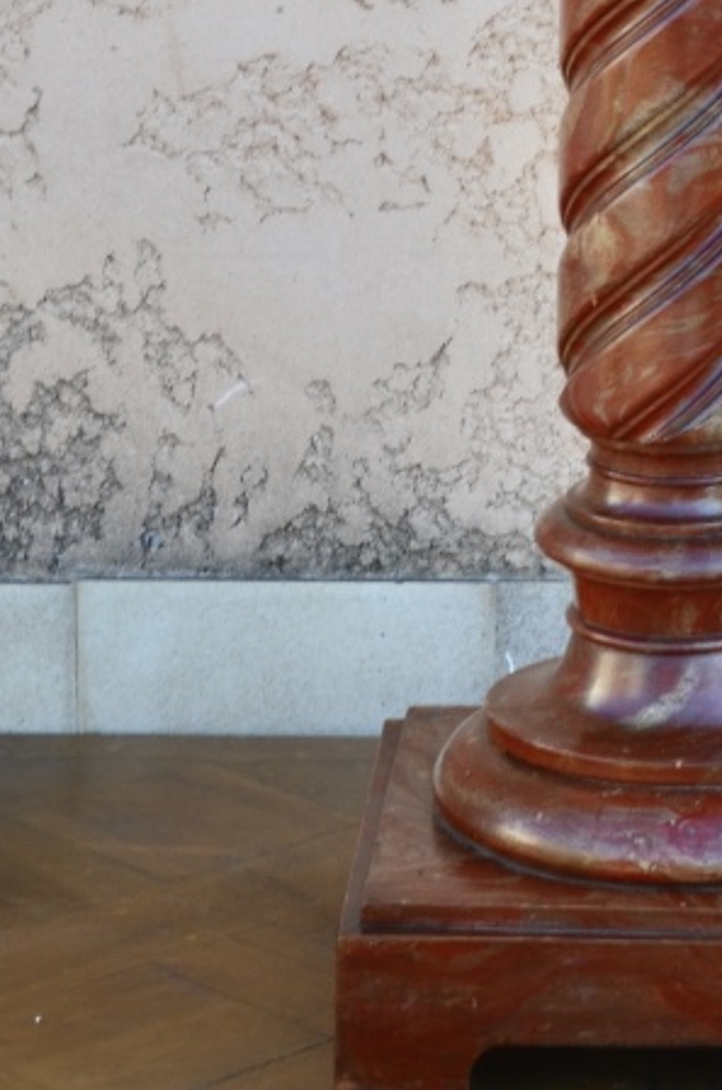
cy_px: -58
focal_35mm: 209
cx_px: 699
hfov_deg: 6.5
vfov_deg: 9.8
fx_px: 6311
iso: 100
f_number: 5.6
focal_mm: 52
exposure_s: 1/80
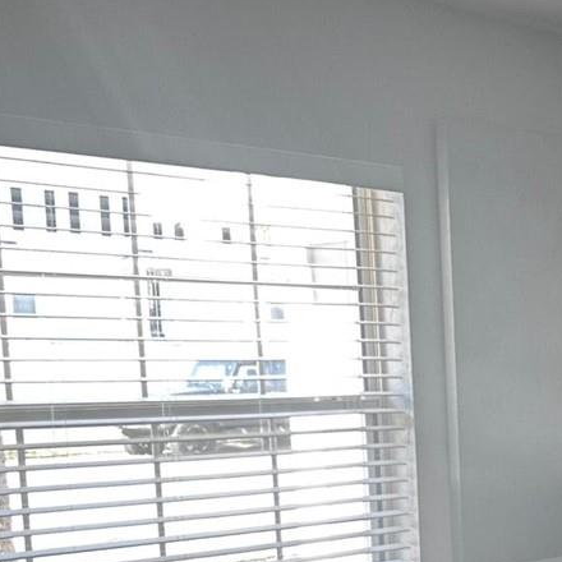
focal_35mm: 77
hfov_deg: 19.8
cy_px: 536
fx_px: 1414
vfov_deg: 21.8
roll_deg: +0.1
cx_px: 812
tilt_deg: -6.6
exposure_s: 1/121
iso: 100
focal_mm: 6.86
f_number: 1.78
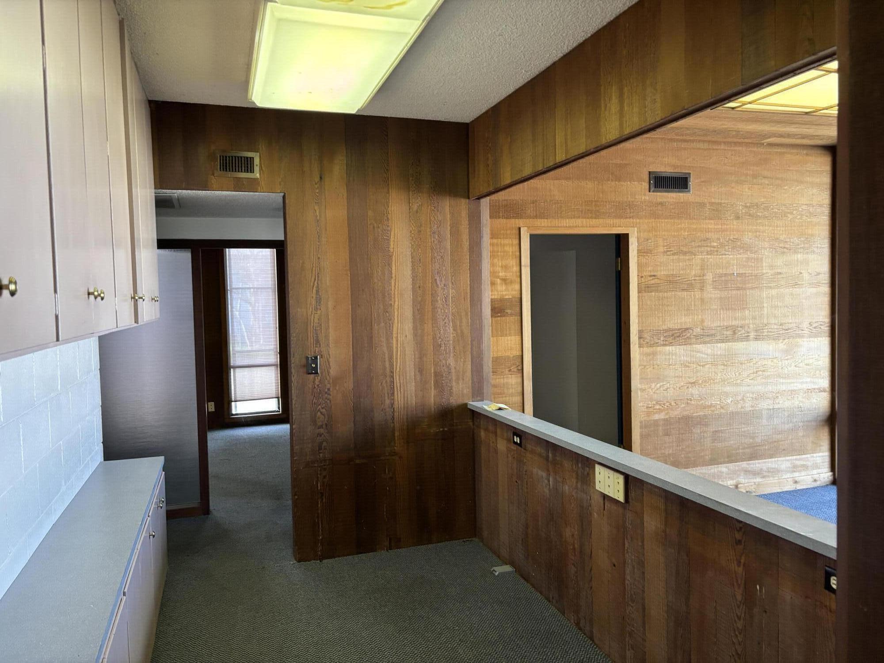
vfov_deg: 53.1
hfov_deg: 67.3
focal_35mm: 26
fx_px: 664
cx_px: 442
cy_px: 332
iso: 200
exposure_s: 1/60
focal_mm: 5.96
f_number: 1.6
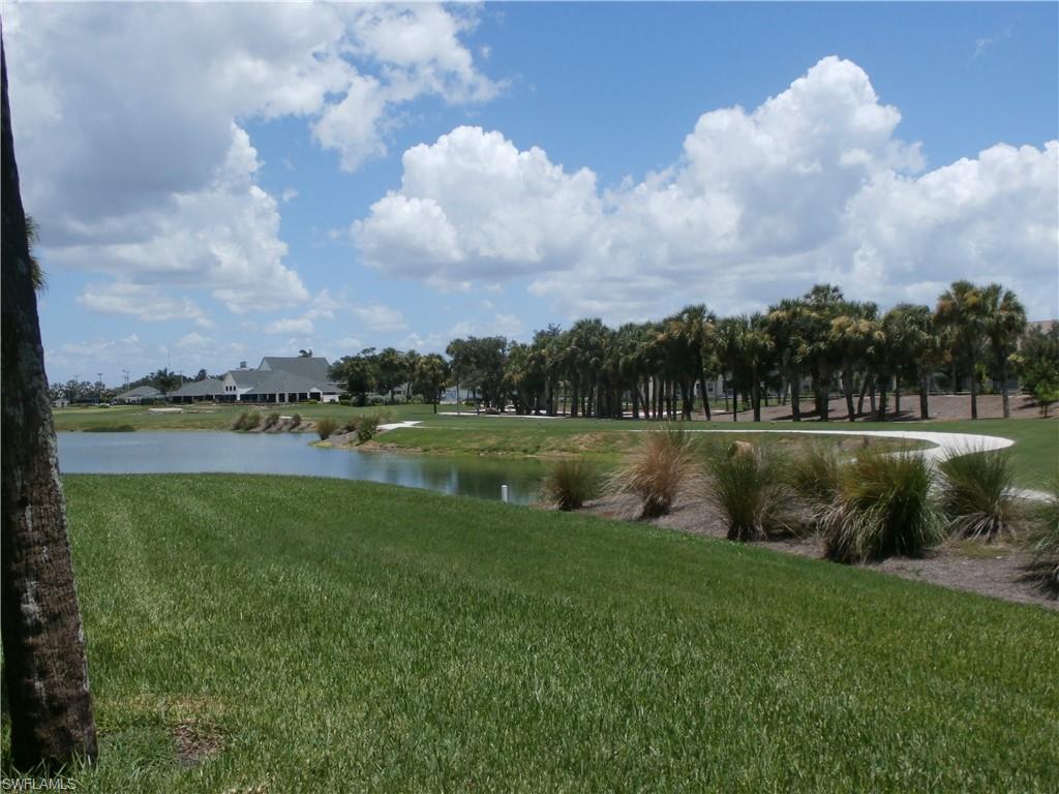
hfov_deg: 54.0
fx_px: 1040
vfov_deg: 41.8
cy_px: 397
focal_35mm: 34
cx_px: 530
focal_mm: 6
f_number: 3.4
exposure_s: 1/1600
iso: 100
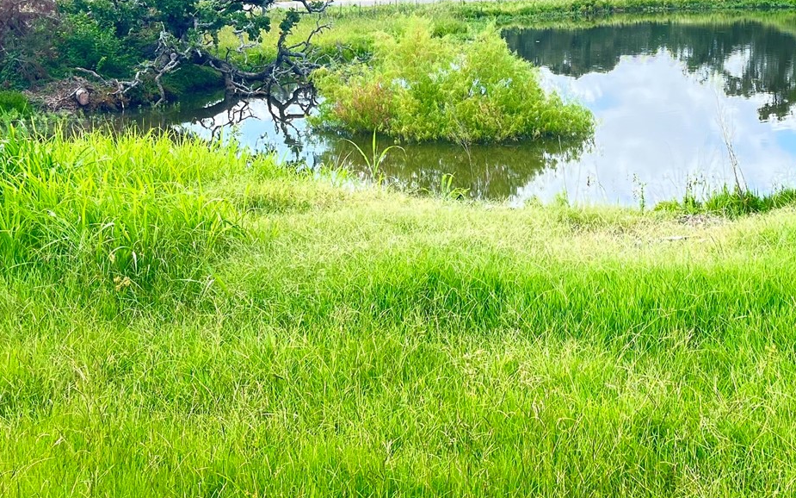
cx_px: 586
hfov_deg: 32.9
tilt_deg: -4.2
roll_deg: +0.6
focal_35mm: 61
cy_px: 63
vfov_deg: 20.9
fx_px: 1323
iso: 50
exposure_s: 1/705
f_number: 1.6
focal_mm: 5.1
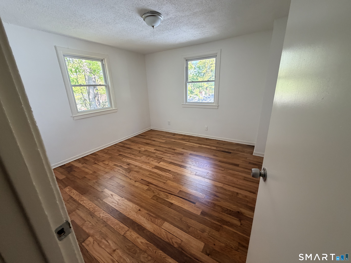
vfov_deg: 85.7
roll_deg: +4.0
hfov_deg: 102.1
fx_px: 142
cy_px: 132
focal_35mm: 14
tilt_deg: -19.7
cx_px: 176
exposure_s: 1/121
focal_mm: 2.22
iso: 200
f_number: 2.2
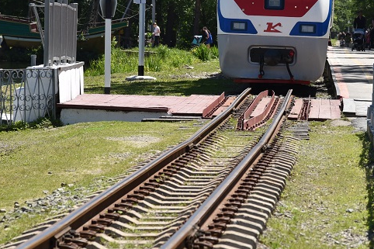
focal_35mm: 255
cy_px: 96
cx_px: 288
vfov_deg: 5.4
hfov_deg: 8.1
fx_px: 2648
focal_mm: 120
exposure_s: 1/1250
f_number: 7.1
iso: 320
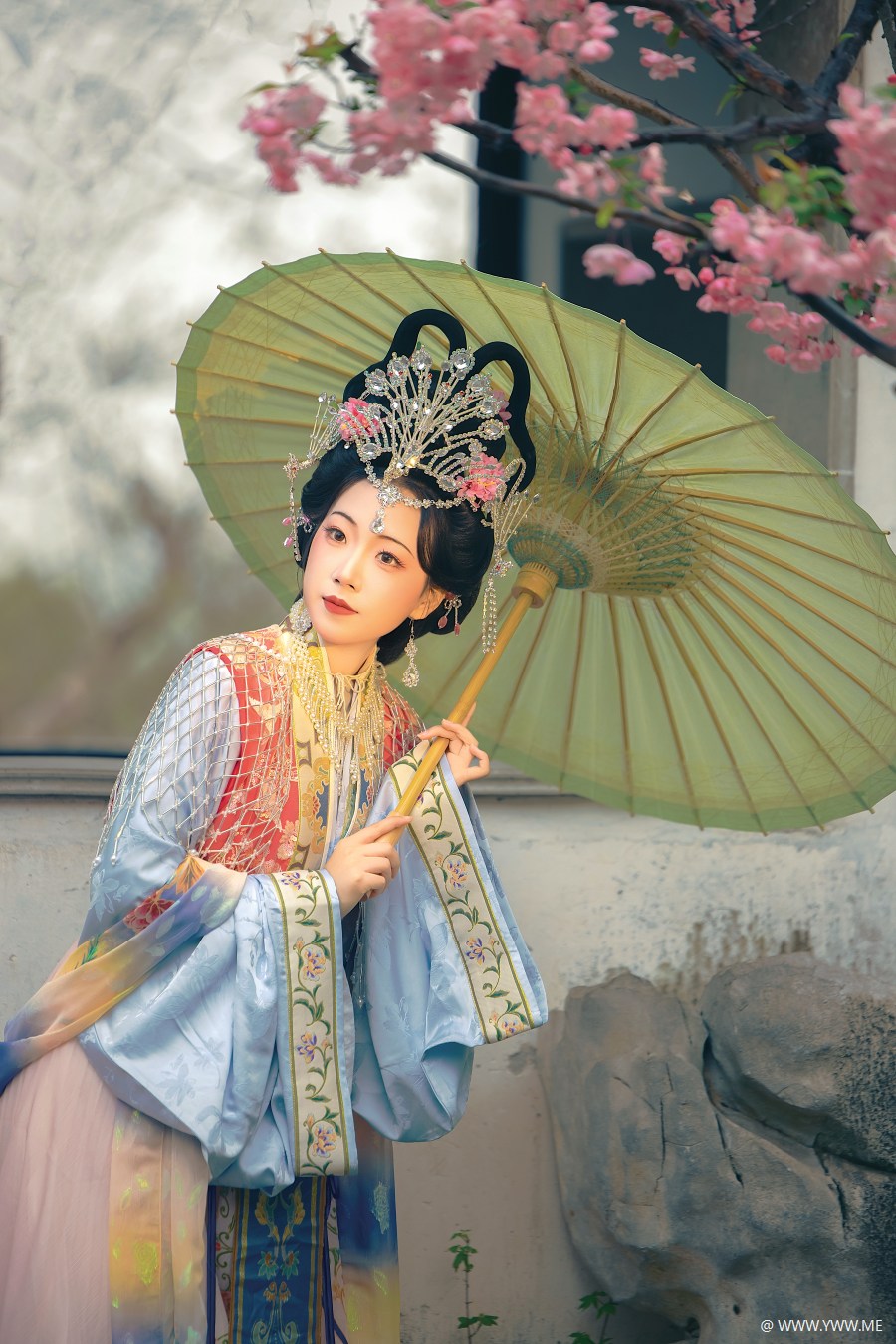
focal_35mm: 171
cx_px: 448
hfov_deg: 8.0
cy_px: 672
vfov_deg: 12.0
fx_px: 6380
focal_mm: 172
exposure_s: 1/160
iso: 100
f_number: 2.8
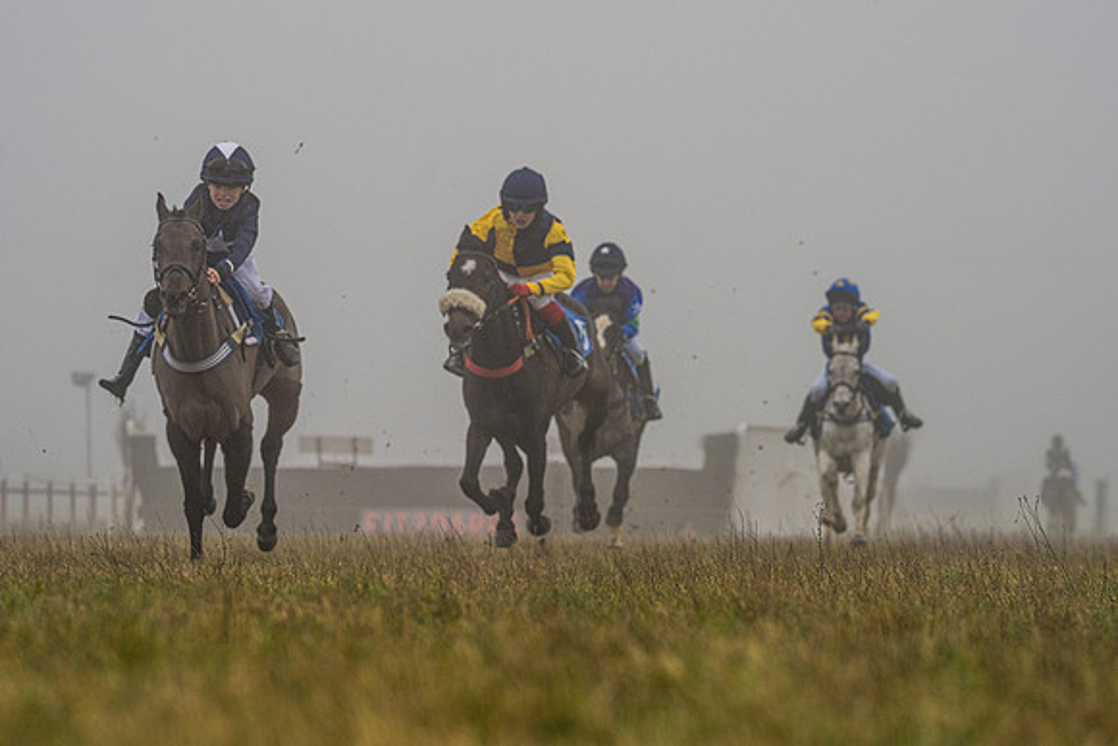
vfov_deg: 7.9
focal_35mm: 174
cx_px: 556
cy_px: 267
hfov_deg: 11.8
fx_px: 5403
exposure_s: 1/1250
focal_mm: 135
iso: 800
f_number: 5
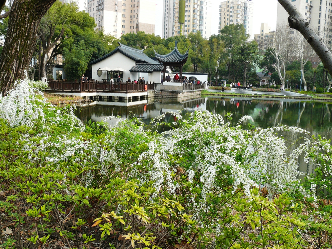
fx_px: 336
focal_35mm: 35
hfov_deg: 52.6
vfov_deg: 40.7
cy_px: 124
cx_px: 166
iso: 100
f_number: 5
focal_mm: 7.4
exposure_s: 1/200
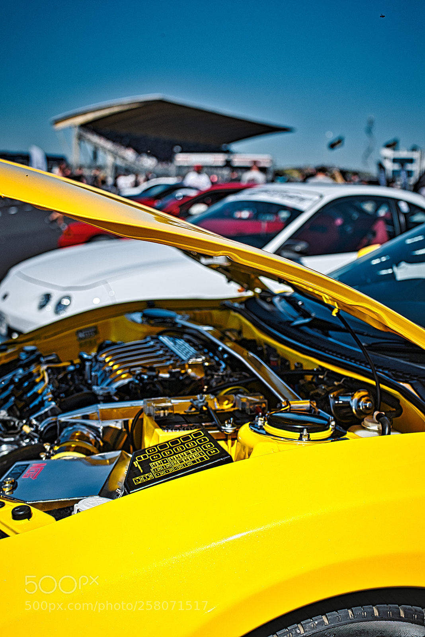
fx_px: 619
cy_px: 318
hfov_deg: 37.9
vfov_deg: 54.4
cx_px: 212
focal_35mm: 35
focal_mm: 35
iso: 100
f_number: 2.8
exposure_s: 1/1600
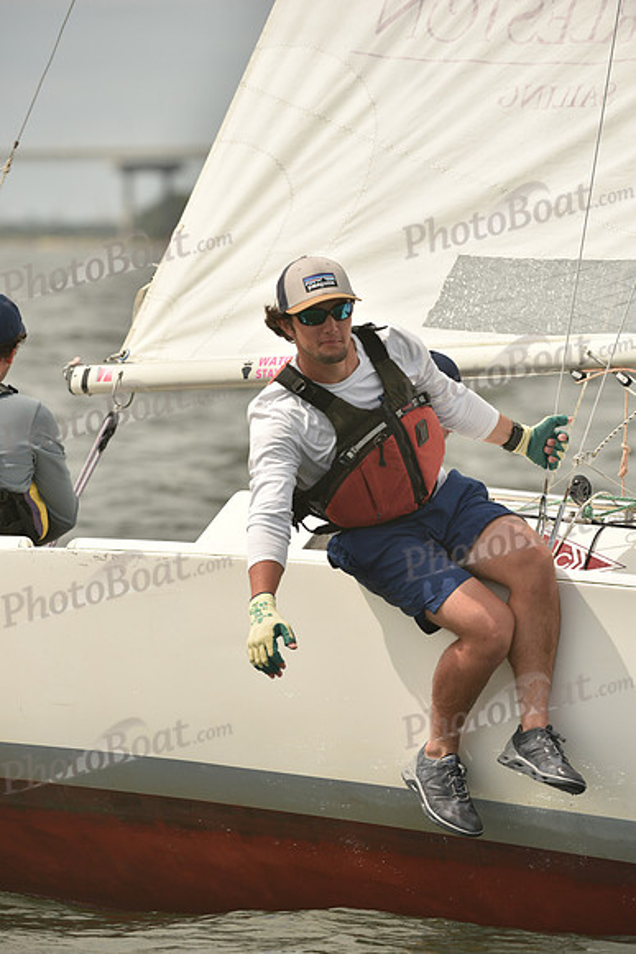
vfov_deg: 6.9
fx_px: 7945
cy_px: 477
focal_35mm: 300
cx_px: 318
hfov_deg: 4.6
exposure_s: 1/1600
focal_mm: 300
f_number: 6.3
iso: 320
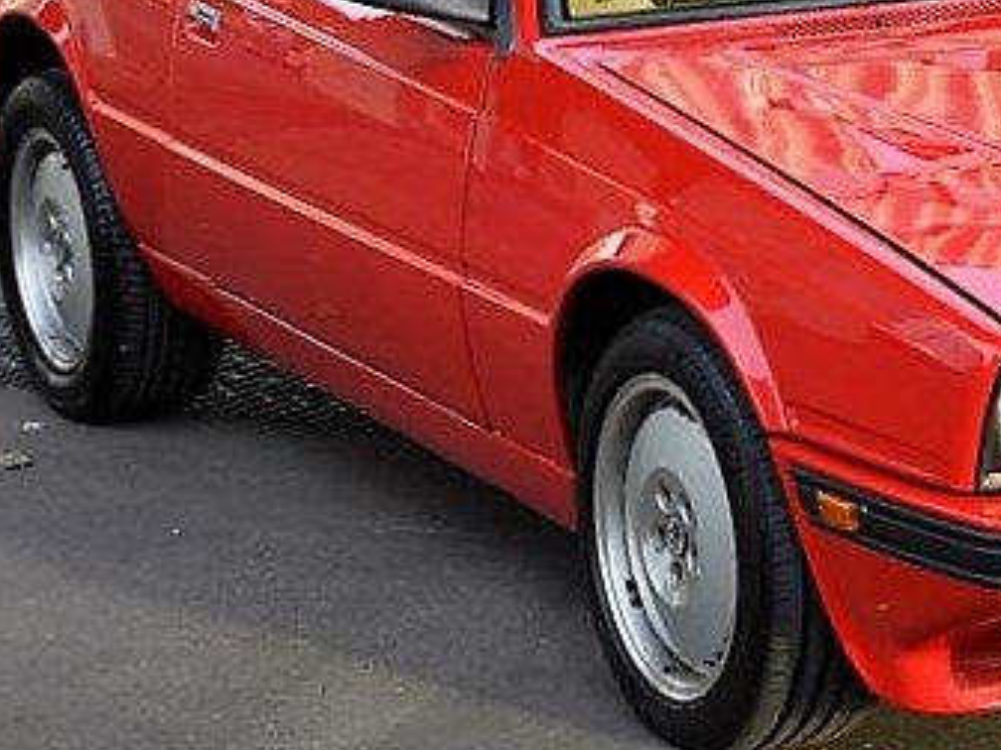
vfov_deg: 9.9
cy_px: -73
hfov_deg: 13.2
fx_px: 4280
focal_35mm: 148
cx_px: 973
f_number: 9
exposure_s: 1/160
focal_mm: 52
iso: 320
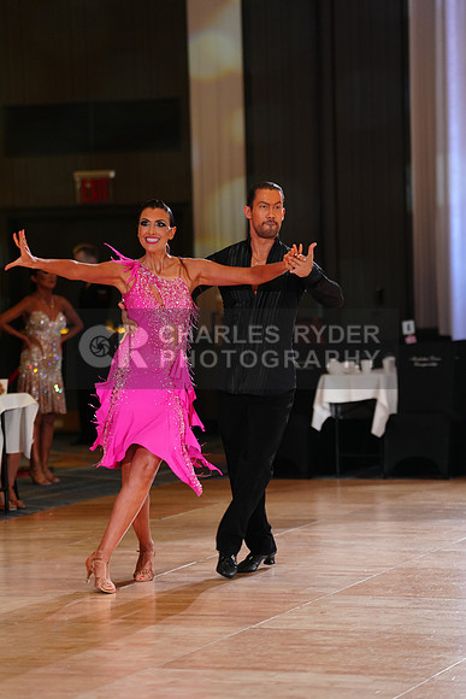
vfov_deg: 17.1
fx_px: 2328
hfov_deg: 11.4
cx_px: 233
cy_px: 350
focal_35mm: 120
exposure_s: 1/400
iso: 1600
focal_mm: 120
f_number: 2.8
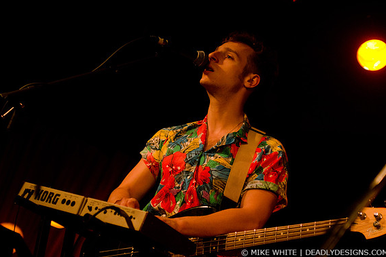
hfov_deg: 19.1
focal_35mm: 107
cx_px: 194
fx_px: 1147
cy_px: 128
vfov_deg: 12.8
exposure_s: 1/100
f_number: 2.8
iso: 2000
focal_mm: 70
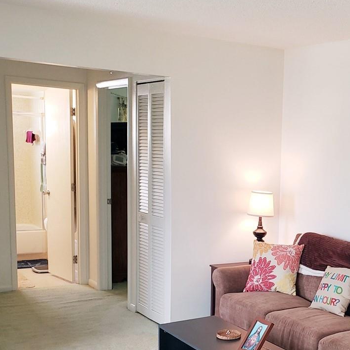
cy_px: 251
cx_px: 340
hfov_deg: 30.7
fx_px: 595
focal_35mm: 52
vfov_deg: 32.3
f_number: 2.4
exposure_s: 1/60
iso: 160
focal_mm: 4.3
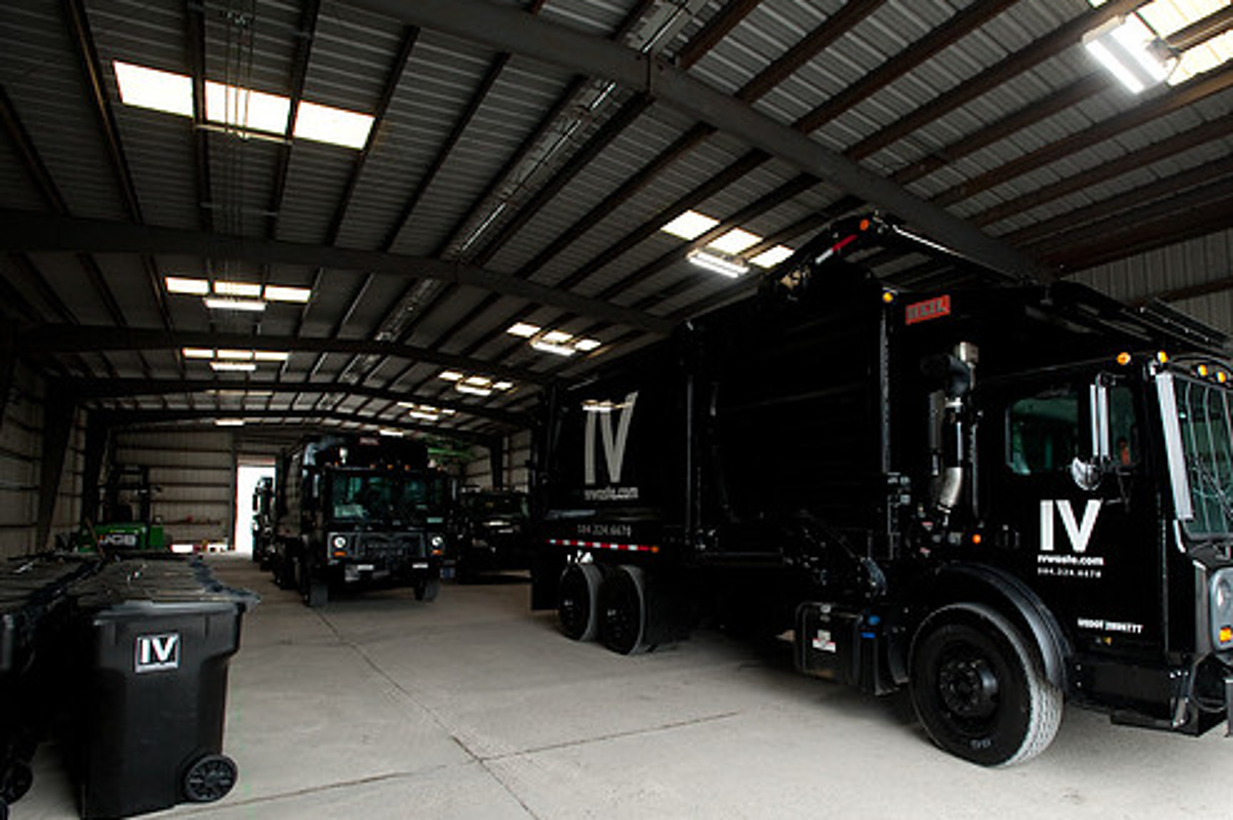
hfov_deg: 83.7
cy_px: 468
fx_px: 685
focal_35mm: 20
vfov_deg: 61.6
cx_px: 685
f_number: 5.6
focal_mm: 17
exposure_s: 1/160
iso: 640
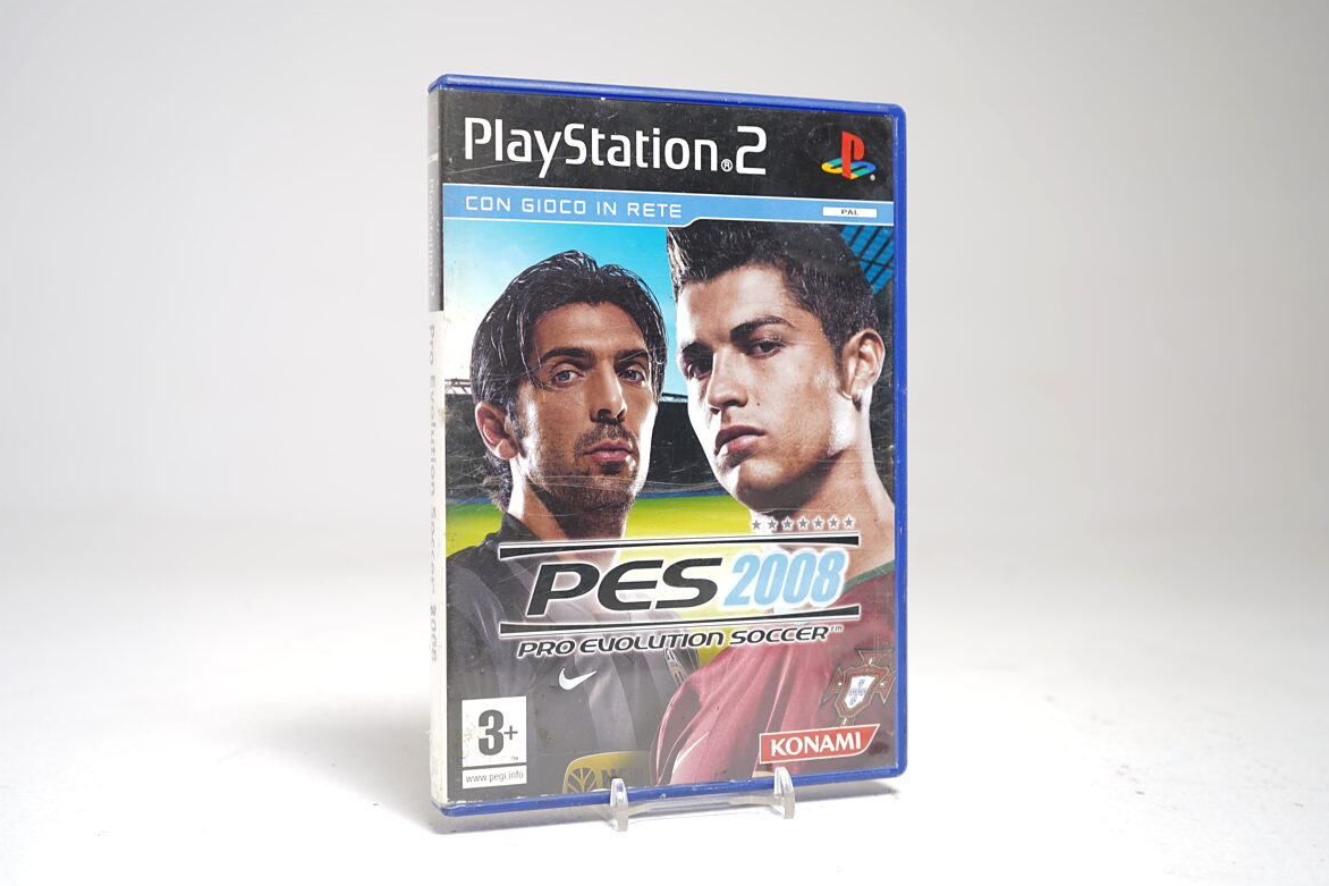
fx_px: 1587
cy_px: 439
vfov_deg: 31.2
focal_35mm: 43
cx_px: 664
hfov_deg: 45.4
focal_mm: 42
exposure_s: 1/2.5
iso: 64
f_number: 5.6
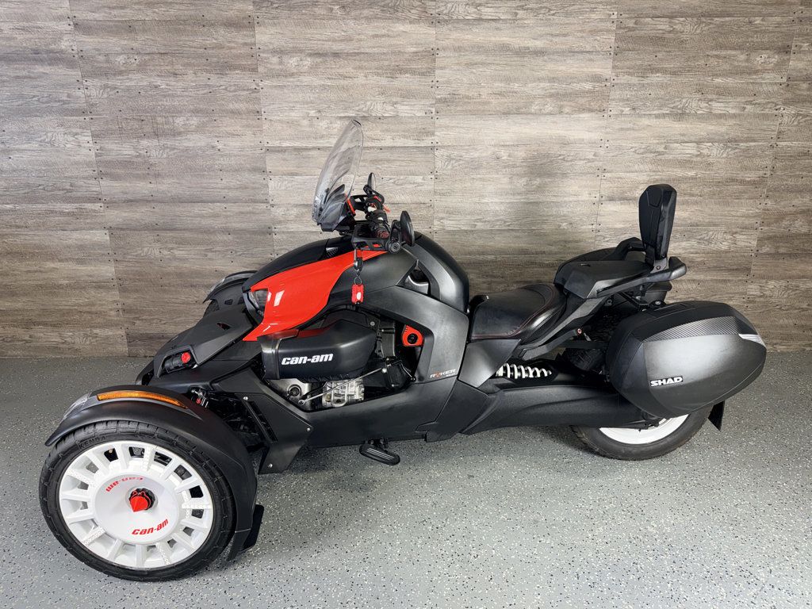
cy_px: 304
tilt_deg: -17.3
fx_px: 563
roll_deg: +0.3
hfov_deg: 71.6
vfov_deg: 56.8
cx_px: 406
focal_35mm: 24
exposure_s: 1/24
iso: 64
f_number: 1.78
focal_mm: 6.76
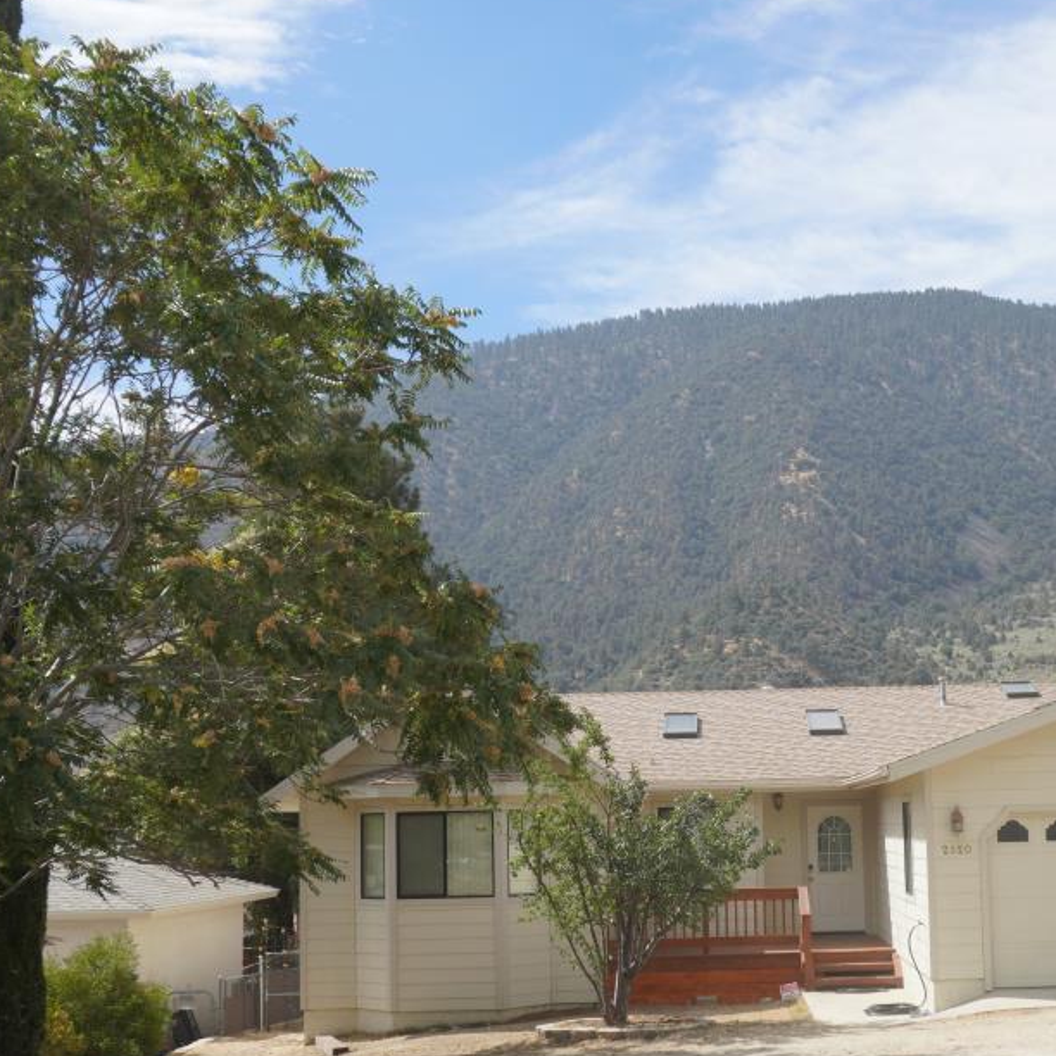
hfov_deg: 33.6
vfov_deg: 33.9
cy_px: 644
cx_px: 749
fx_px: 1726
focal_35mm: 50
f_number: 4.5
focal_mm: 16
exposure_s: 1/640
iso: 100
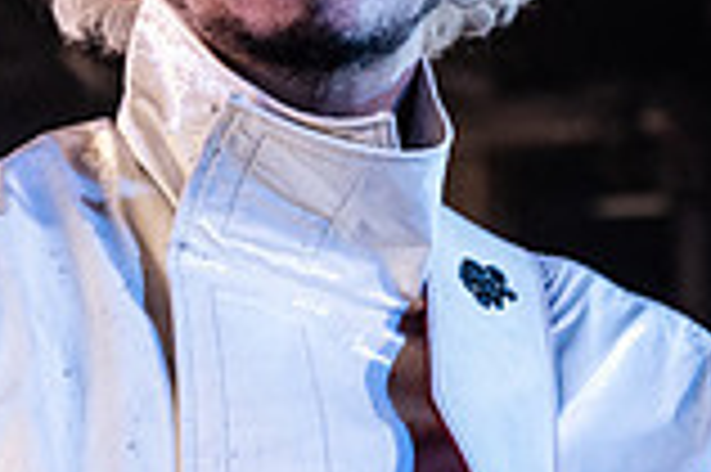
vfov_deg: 5.6
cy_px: -175
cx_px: 302
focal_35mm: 245
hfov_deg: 8.4
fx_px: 4834
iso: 2000
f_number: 3.5
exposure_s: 1/250
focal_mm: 62
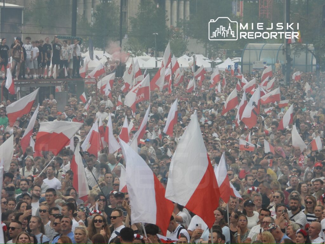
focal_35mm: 215
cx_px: 162
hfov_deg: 9.2
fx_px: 2019
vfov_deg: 6.9
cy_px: 122
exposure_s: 1/250
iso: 100
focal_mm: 38.6
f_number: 4.5
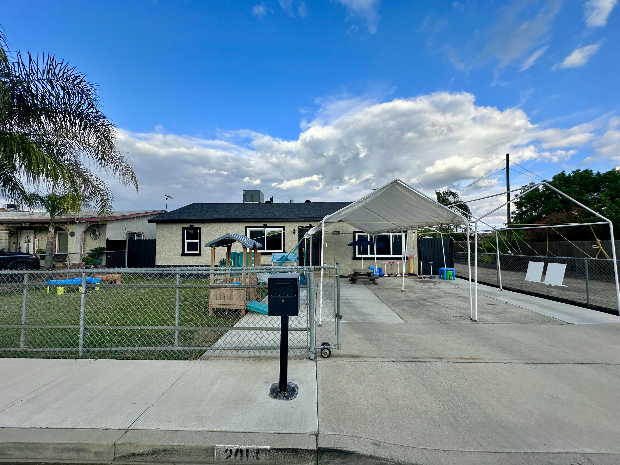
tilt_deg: +3.0
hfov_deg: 102.1
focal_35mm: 14
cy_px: 232
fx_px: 251
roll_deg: +1.1
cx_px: 310
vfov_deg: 85.7
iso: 40
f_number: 2.2
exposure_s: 1/790
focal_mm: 2.22
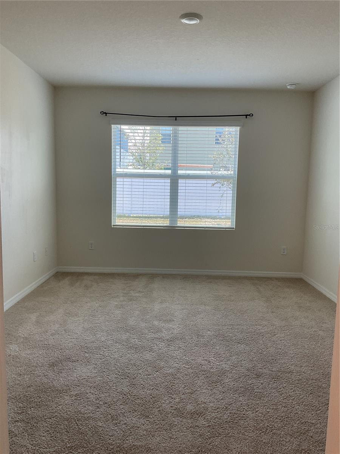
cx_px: 170
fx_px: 380
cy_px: 227
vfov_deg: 61.7
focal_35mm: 29
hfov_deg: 48.2
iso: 40
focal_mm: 3
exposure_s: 1/120
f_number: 1.8
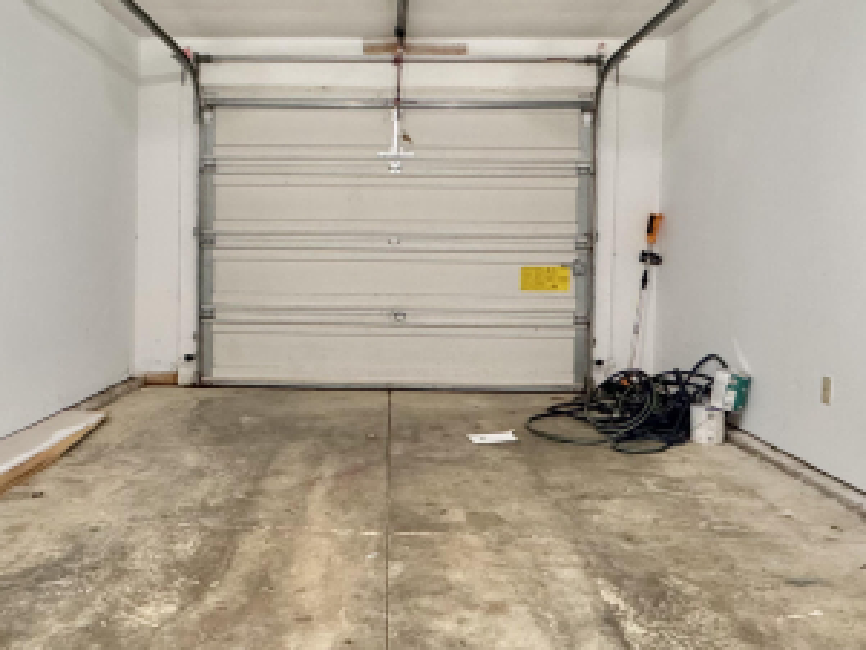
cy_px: 285
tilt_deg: -1.6
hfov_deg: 58.1
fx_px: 776
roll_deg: -1.2
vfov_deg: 45.4
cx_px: 367
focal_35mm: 31
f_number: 2.2
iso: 640
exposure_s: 1/60
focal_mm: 2.22
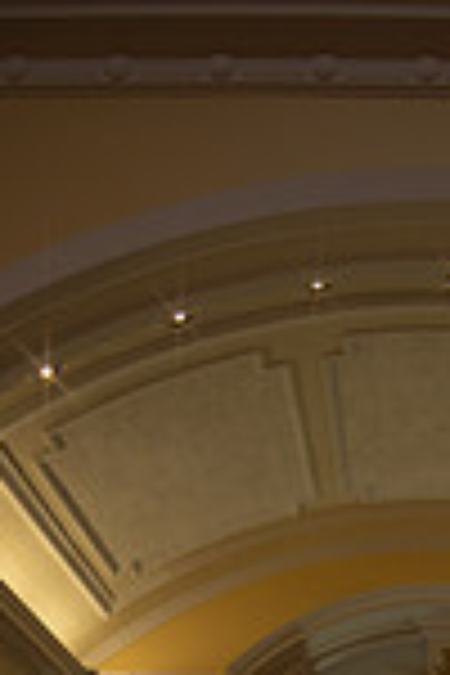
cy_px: 976
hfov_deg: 26.5
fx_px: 900
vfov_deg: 28.8
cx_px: 452
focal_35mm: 48
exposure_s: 1/125
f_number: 4
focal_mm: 16
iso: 200
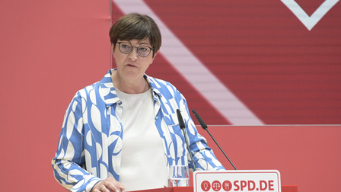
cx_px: 170
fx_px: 2857
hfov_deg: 6.8
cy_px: 113
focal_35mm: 316
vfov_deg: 3.8
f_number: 8
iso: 3200
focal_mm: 300
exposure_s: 1/500
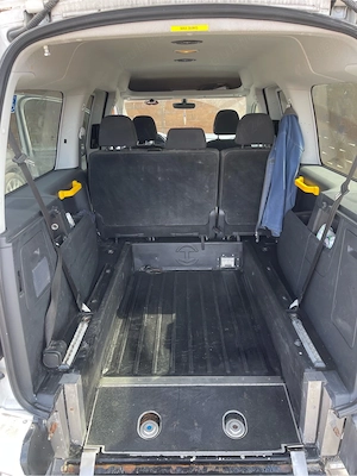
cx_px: 178
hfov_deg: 54.9
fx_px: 344
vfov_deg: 69.4
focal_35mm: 25
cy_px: 238
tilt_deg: -25.2
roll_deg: +2.5
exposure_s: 1/121
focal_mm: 5.1
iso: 64
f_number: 1.6
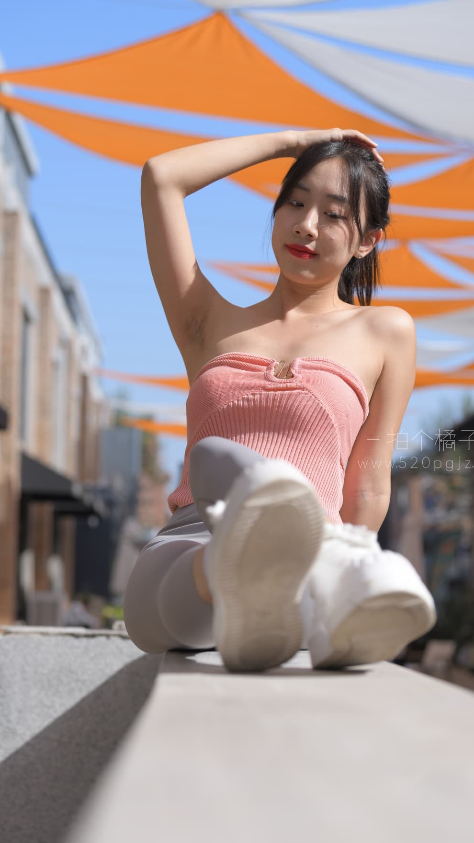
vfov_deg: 28.2
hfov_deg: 16.1
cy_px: 426
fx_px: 1676
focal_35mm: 75
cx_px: 252
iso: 90
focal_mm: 70
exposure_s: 1/800
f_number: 4
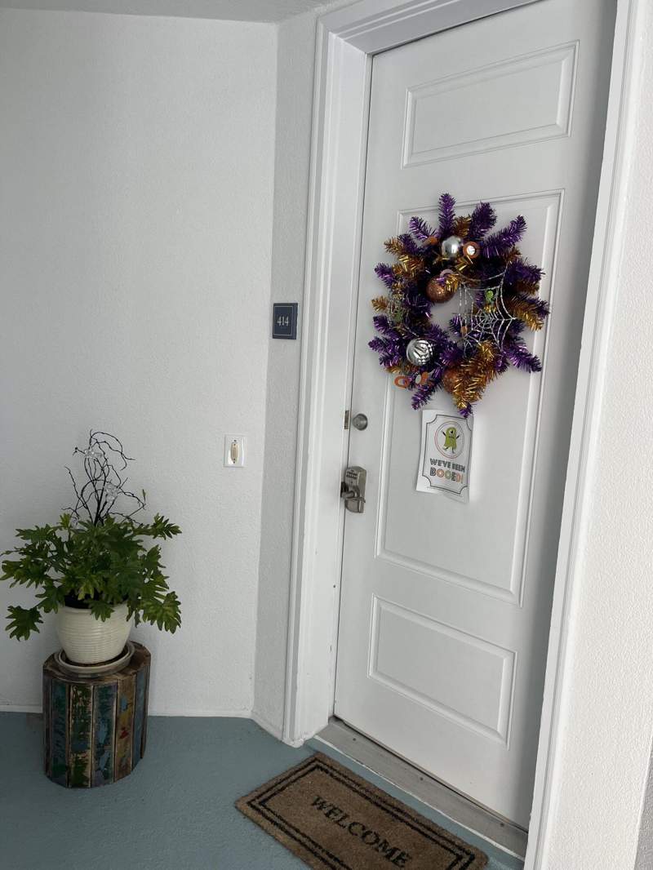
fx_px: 654
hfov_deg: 53.1
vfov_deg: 67.3
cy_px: 435
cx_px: 326
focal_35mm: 26
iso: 50
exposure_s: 1/122
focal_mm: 5.1
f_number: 1.6
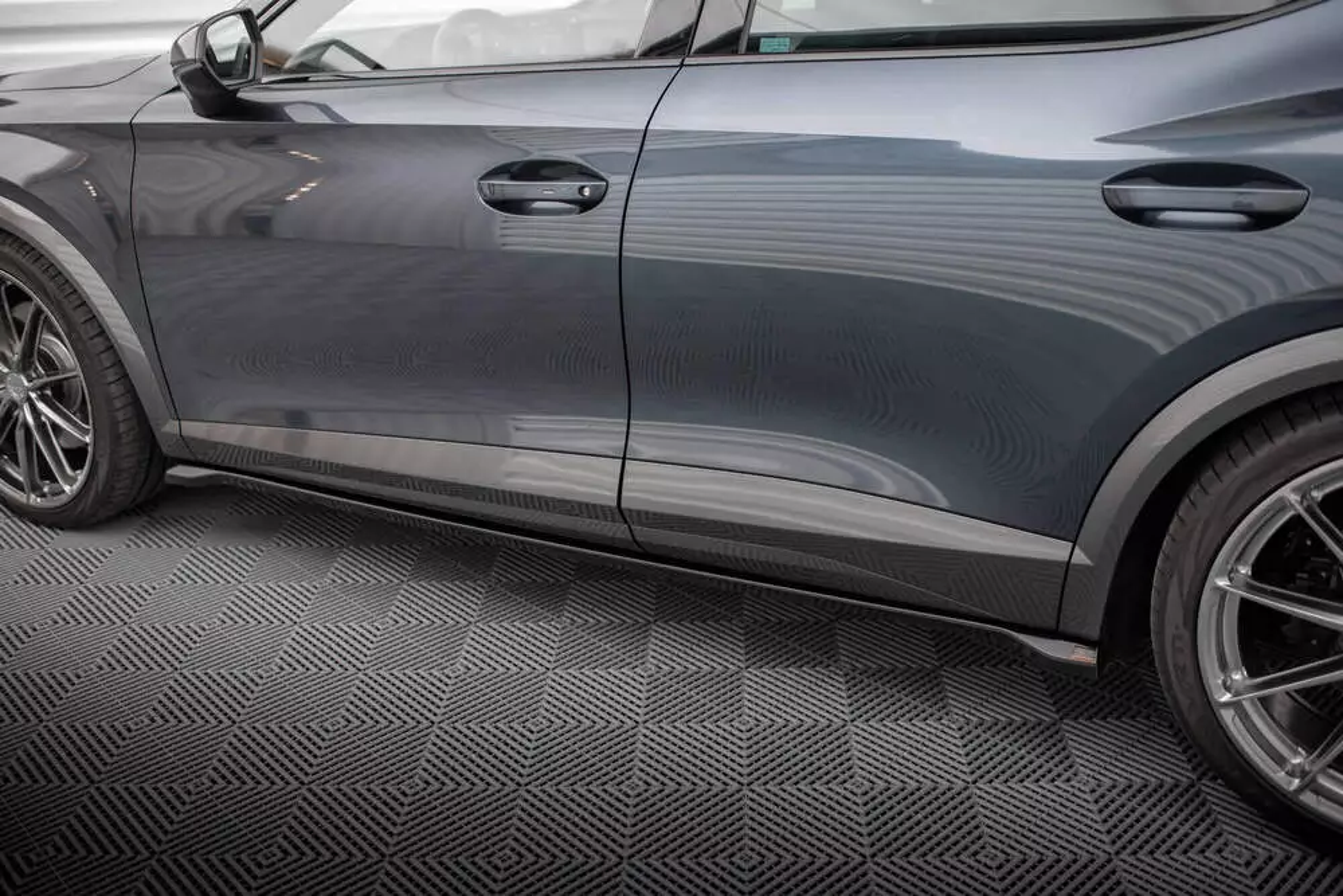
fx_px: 1326
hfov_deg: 53.7
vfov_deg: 37.3
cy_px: 448
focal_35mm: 36
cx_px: 677
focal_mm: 35
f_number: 2.5
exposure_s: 1/100
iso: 500
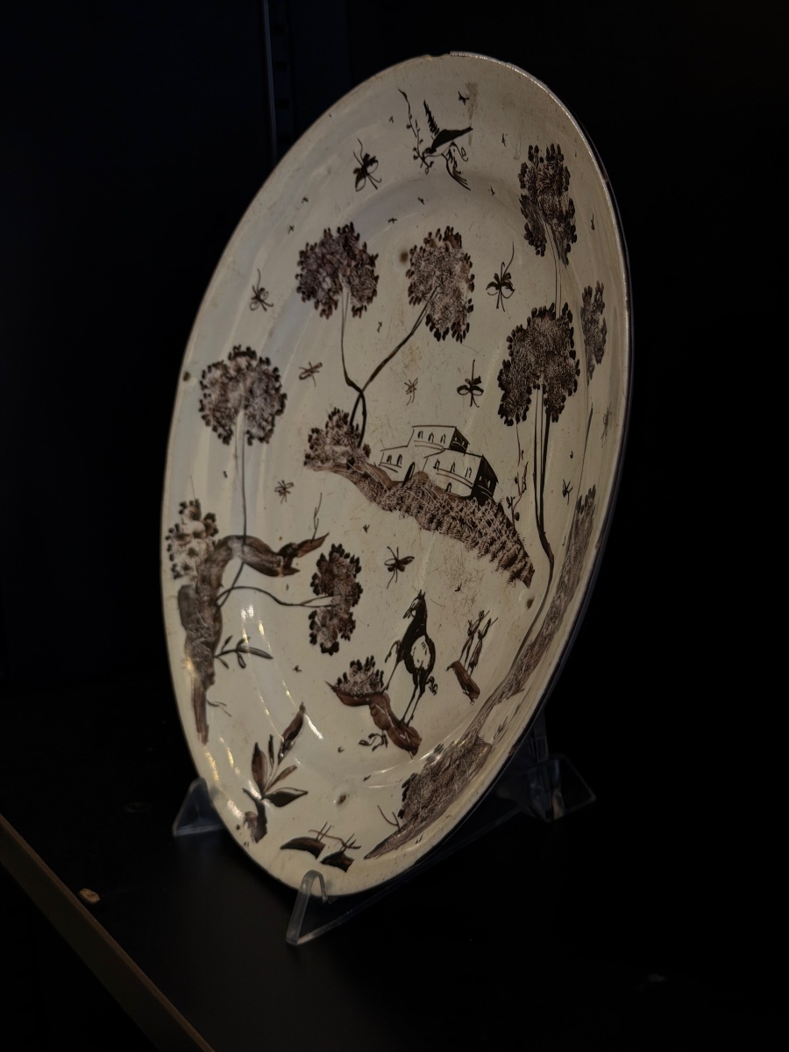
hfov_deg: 30.3
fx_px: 1459
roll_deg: +2.3
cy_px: 526
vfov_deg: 39.7
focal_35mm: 48
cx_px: 394
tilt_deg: -12.5
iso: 80
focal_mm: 6.76
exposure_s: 1/100
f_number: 1.78
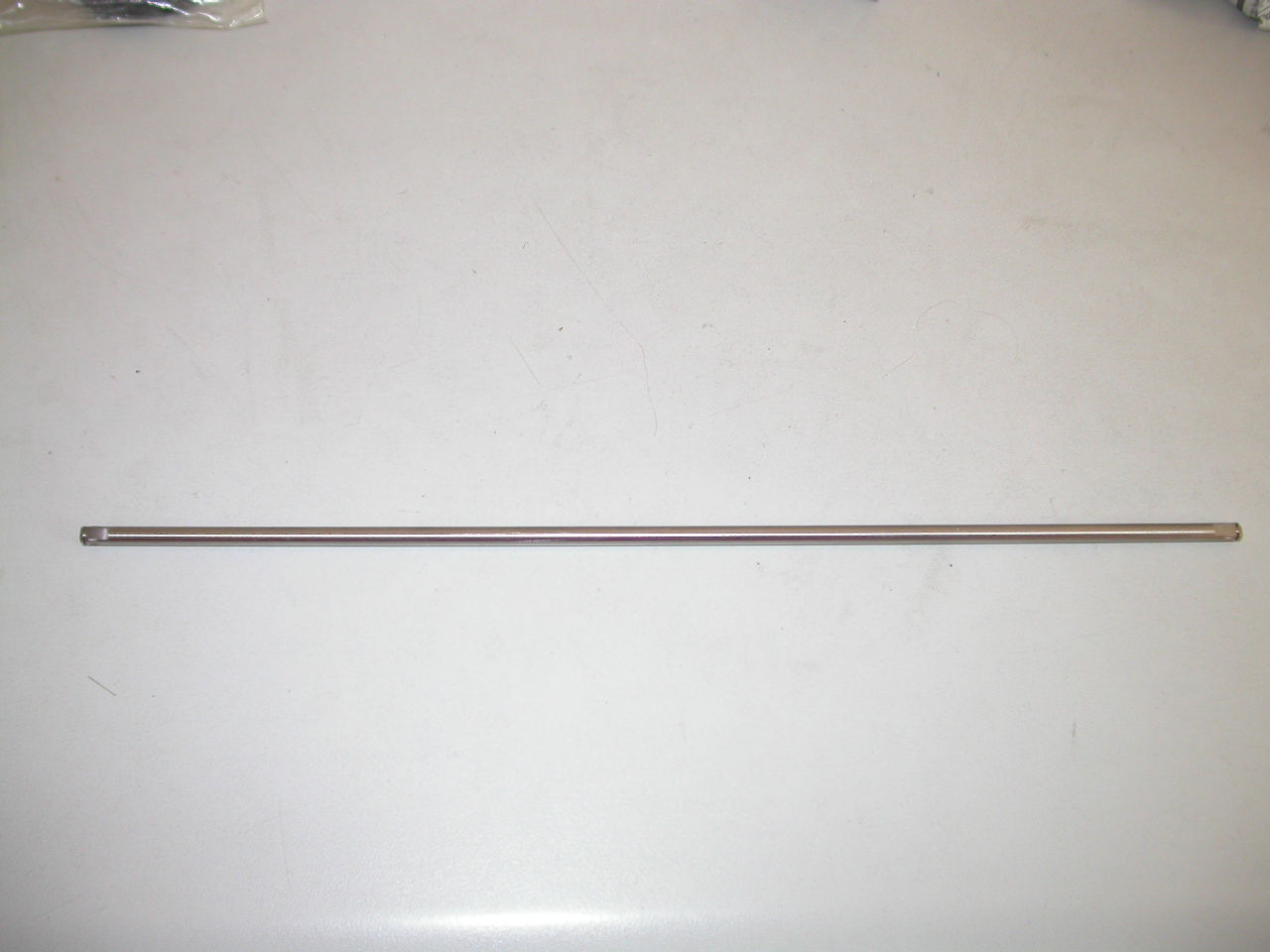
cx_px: 635
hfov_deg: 49.0
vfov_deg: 37.7
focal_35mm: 38
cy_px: 476
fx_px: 1394
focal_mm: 7.85
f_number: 2.6
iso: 100
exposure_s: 1/30
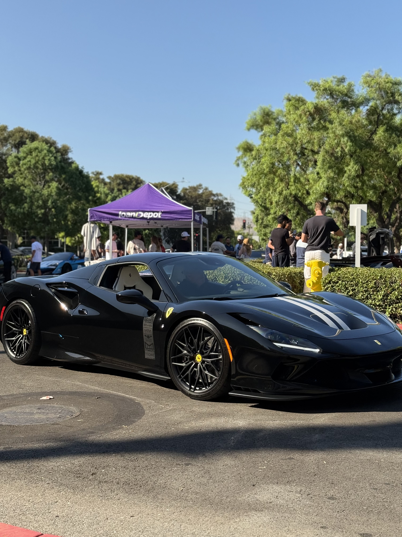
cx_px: 201
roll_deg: -1.7
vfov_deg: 39.7
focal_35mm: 48
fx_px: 743
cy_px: 268
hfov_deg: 30.3
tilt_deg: -0.2
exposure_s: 1/1000
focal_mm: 6.76
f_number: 1.78
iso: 80
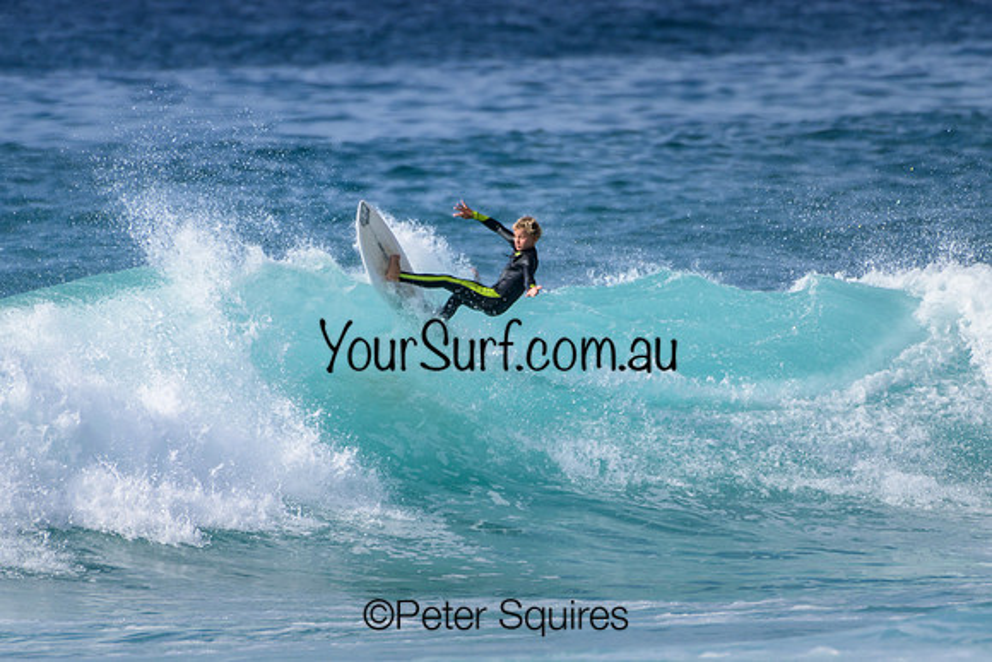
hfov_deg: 2.1
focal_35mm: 1000
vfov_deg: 1.4
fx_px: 27561
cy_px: 331
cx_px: 496
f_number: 11
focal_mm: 1000
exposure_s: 1/2000
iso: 720
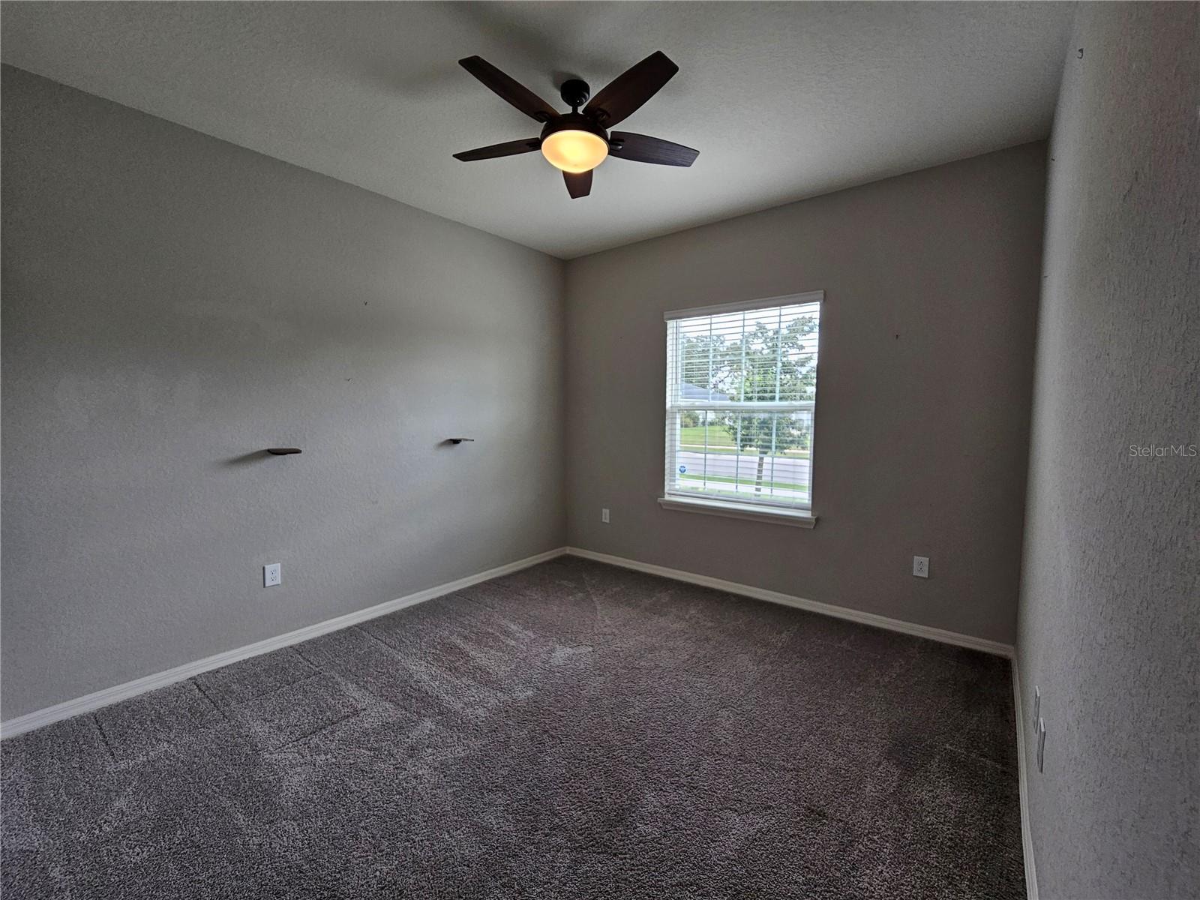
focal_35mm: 13
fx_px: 451
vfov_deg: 89.9
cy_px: 450
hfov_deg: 106.2
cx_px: 600
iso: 80
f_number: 2.2
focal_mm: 2.2
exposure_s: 1/120
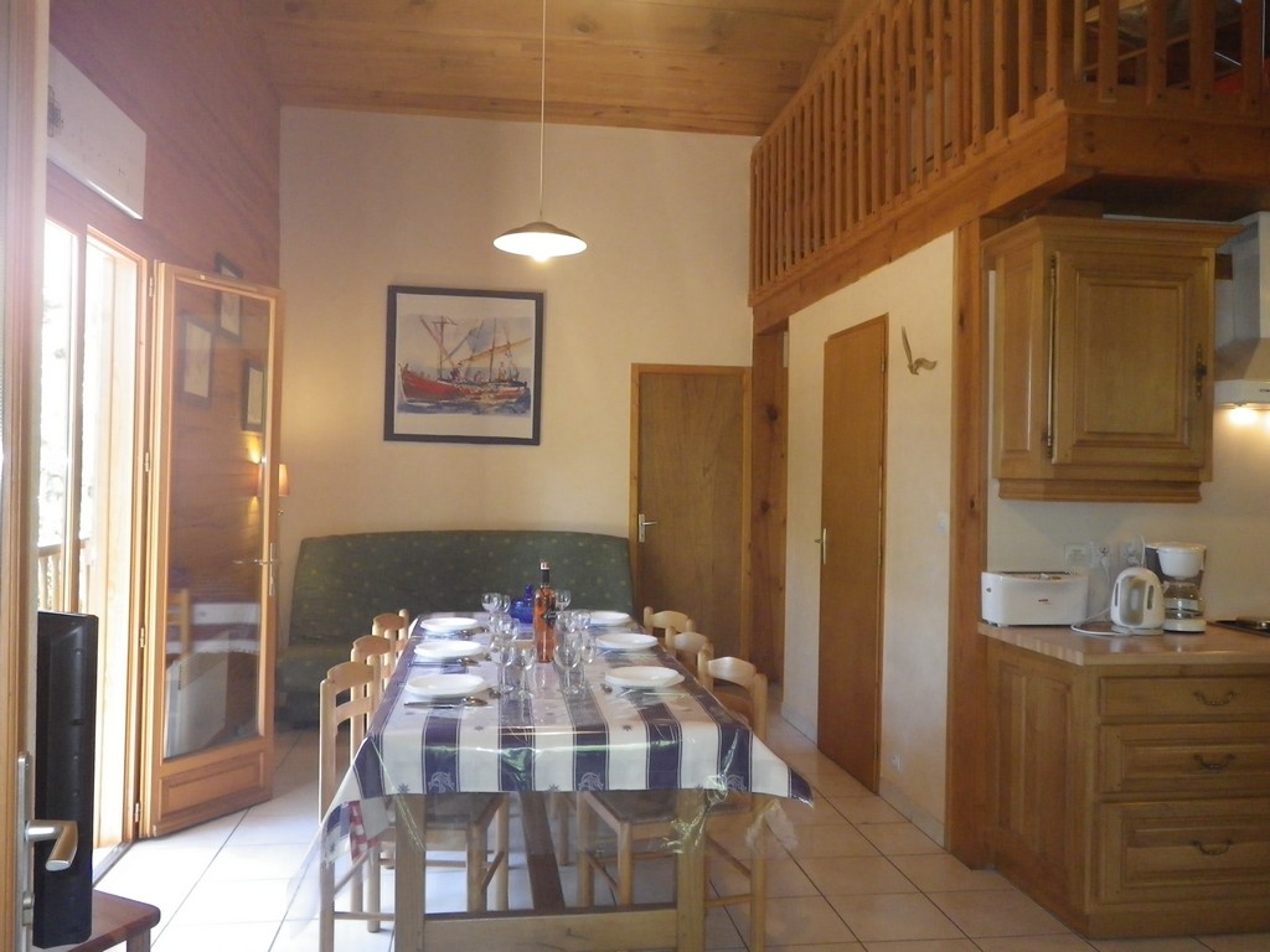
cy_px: 476
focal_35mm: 28
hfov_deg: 63.4
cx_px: 635
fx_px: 1027
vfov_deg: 49.7
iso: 400
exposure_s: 1/50
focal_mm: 5
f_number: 3.5
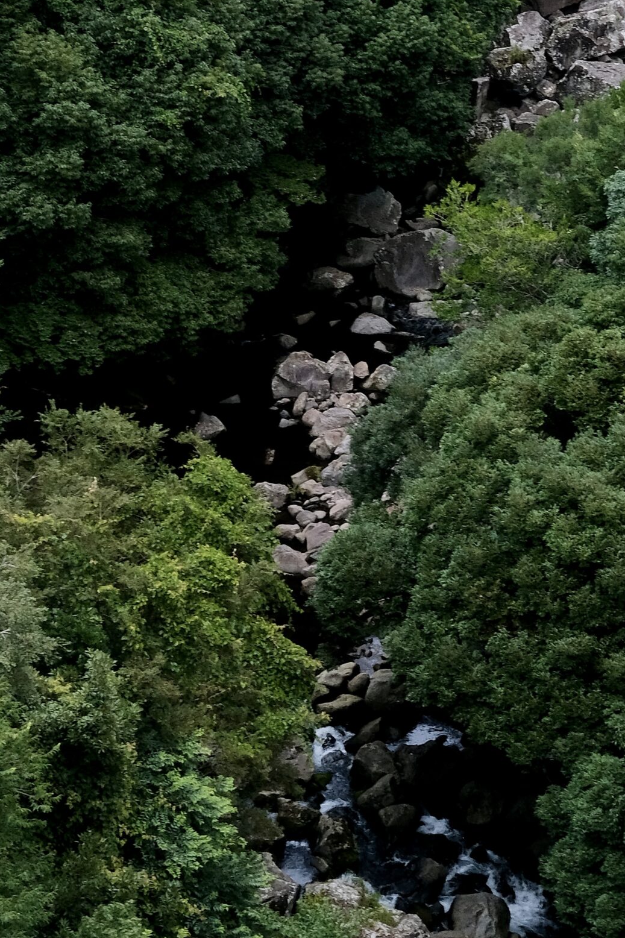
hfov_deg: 15.1
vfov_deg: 22.3
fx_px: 2344
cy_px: 166
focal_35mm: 90
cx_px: 523
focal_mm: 23
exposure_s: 1/100
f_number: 16
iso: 640
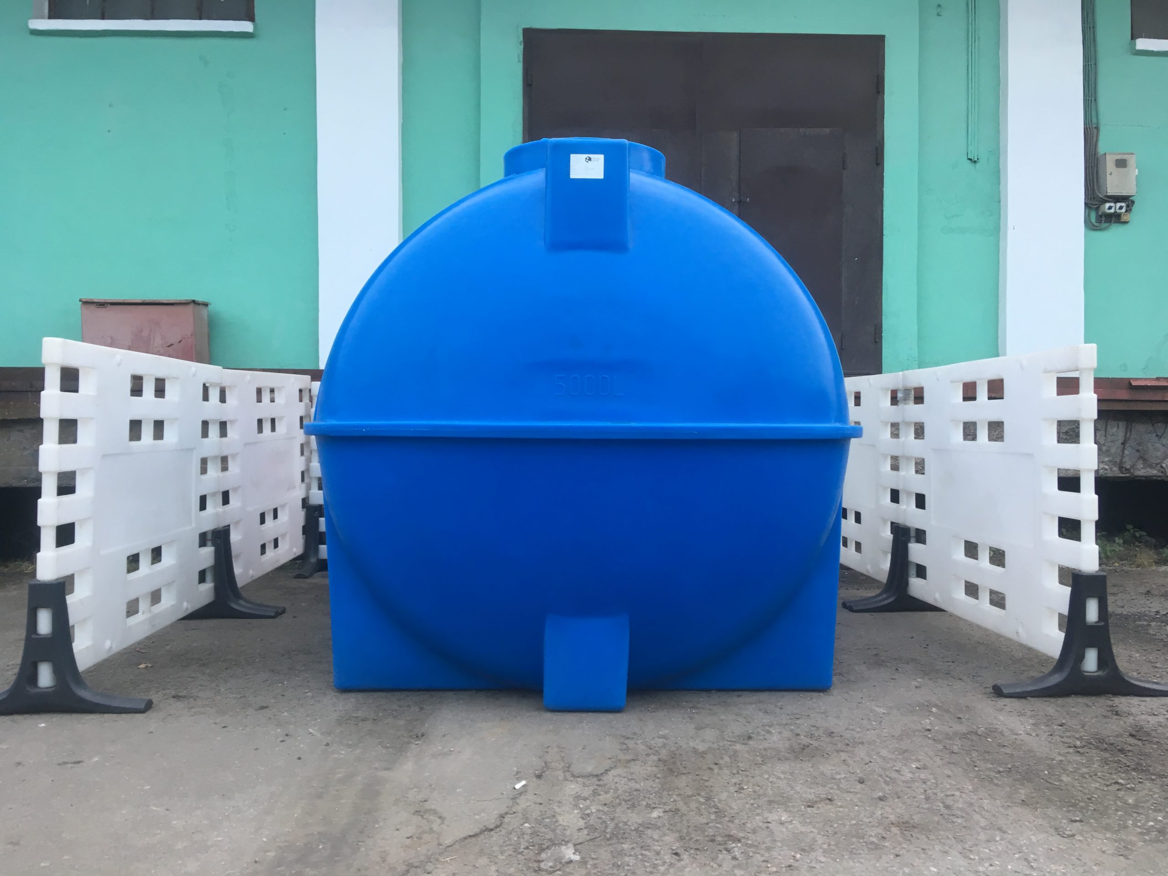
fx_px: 979
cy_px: 438
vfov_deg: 48.2
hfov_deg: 61.7
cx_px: 584
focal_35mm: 29
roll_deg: +0.0
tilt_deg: +1.0
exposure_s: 1/33
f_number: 2.2
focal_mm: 4.15
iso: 25
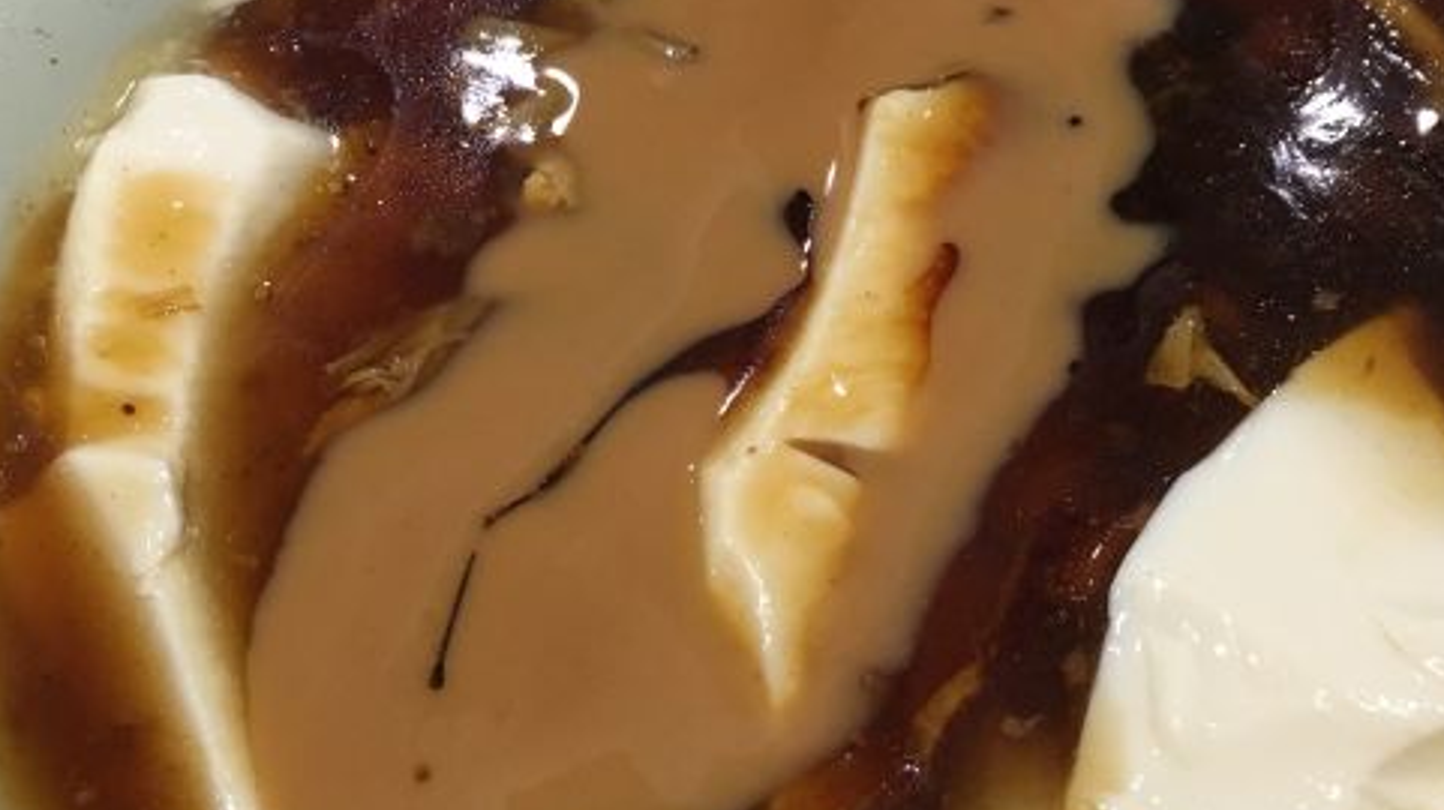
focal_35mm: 46
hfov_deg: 44.3
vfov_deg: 25.9
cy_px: 478
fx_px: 1760
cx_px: 898
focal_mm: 4.15
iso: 200
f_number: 2.2
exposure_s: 1/33
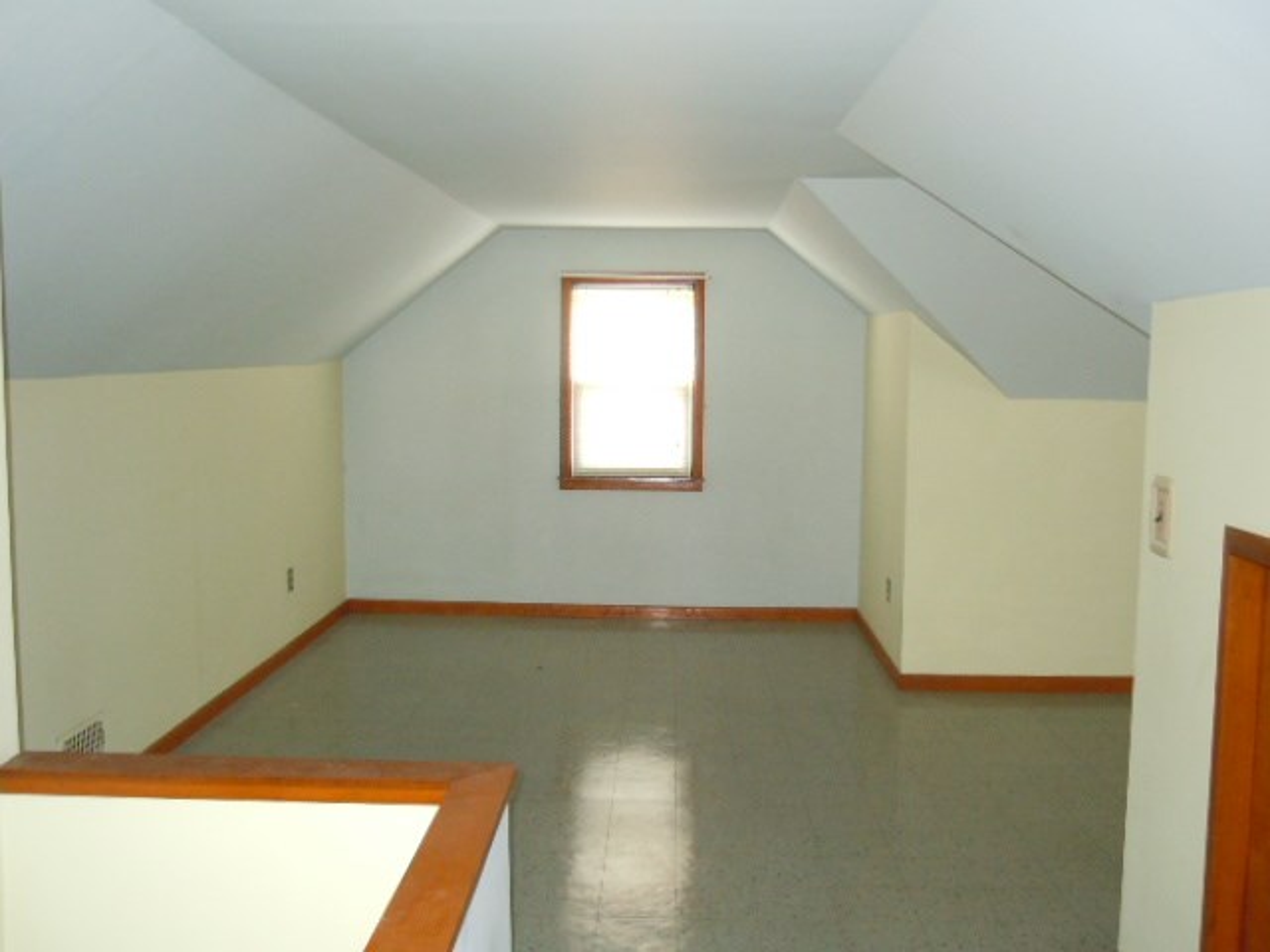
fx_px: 1247
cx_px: 635
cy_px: 476
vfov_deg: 41.8
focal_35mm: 34
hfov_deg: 54.0
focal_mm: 6.2
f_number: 3.6
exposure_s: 1/30
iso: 640
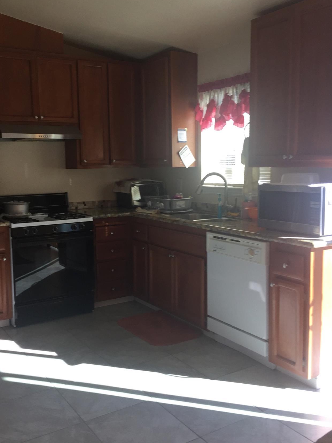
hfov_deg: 40.6
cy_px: 217
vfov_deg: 52.6
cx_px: 136
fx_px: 448
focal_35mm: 35
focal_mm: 4.15
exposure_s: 1/120
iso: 50
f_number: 2.2
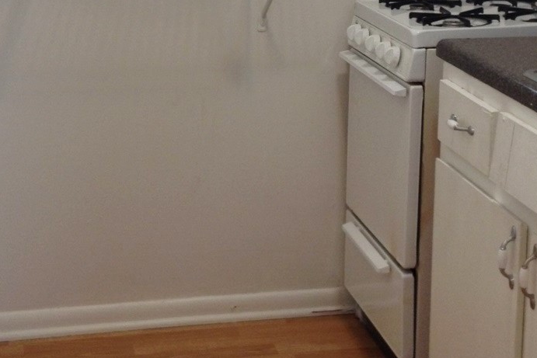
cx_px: 313
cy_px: 57
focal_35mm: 86
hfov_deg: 23.6
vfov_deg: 15.8
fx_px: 1283
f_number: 2.4
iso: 64
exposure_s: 1/20
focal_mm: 4.28
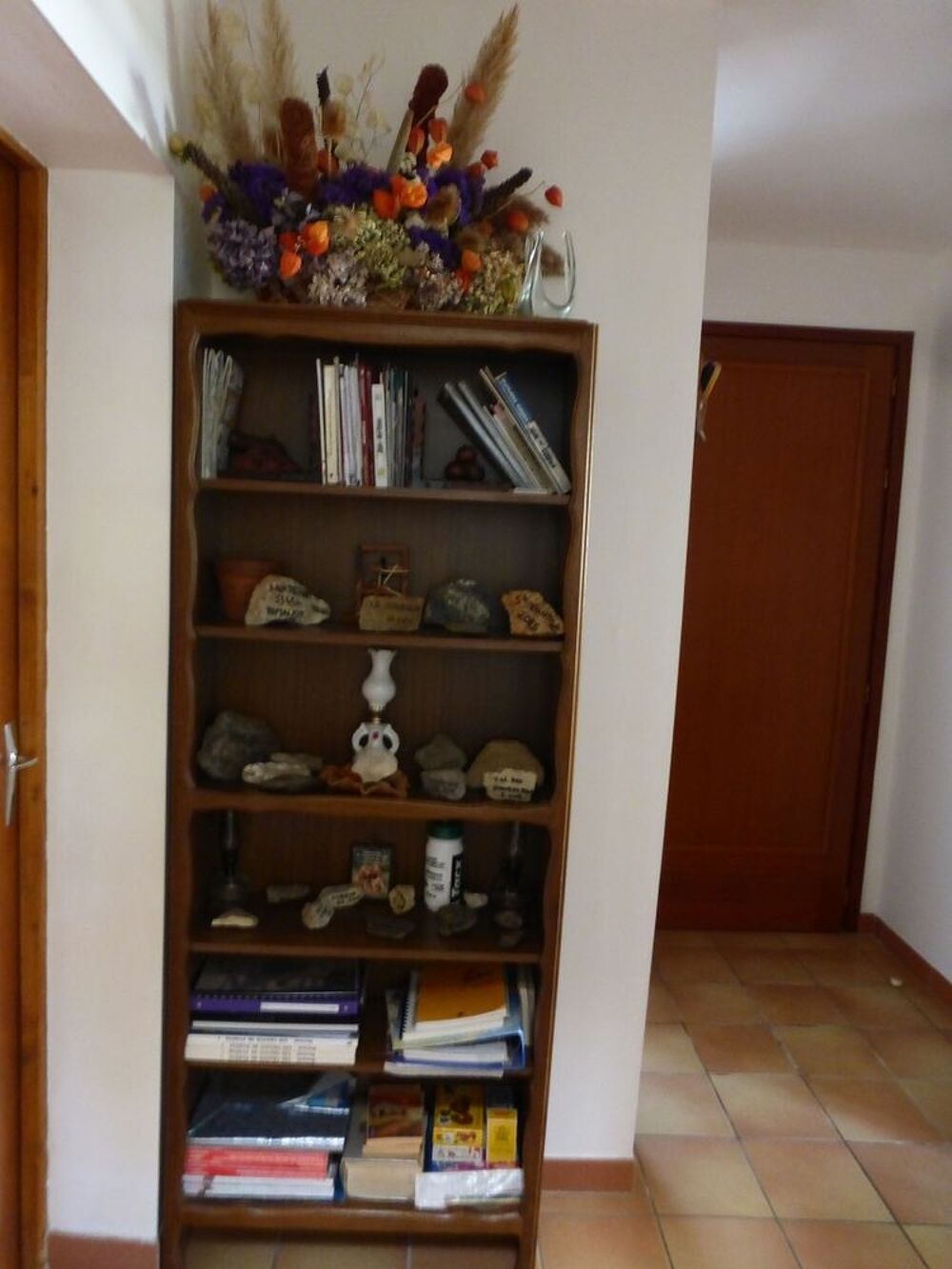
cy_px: 634
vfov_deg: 69.4
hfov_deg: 54.9
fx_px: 917
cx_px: 476
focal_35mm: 25
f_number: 3.3
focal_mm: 4.3
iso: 400
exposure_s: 1/4
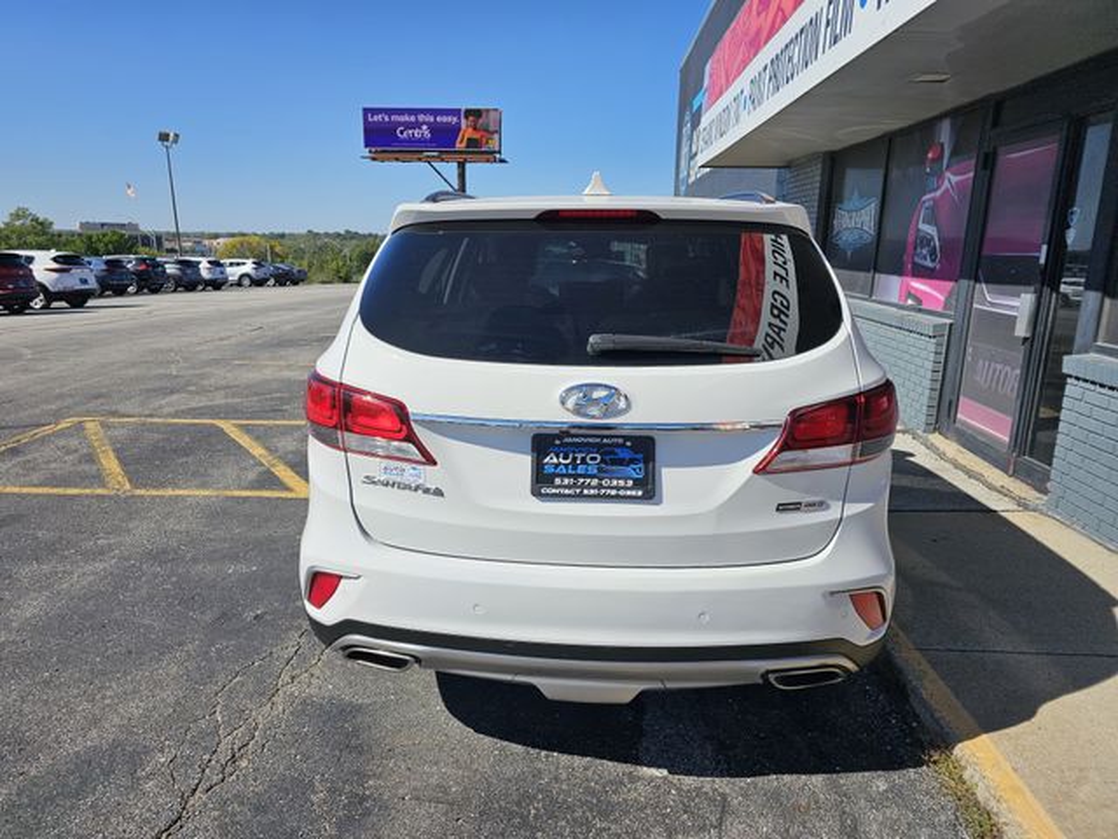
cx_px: 559
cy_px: 420
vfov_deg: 58.9
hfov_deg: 73.9
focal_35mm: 23
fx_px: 743
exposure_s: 1/1212
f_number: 1.7
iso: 10
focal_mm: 6.3
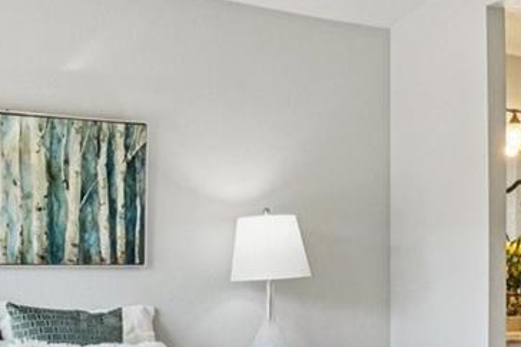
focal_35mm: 66
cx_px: 265
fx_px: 954
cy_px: 300
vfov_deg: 20.2
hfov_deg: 30.5
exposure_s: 1/160
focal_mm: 10
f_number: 8
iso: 400
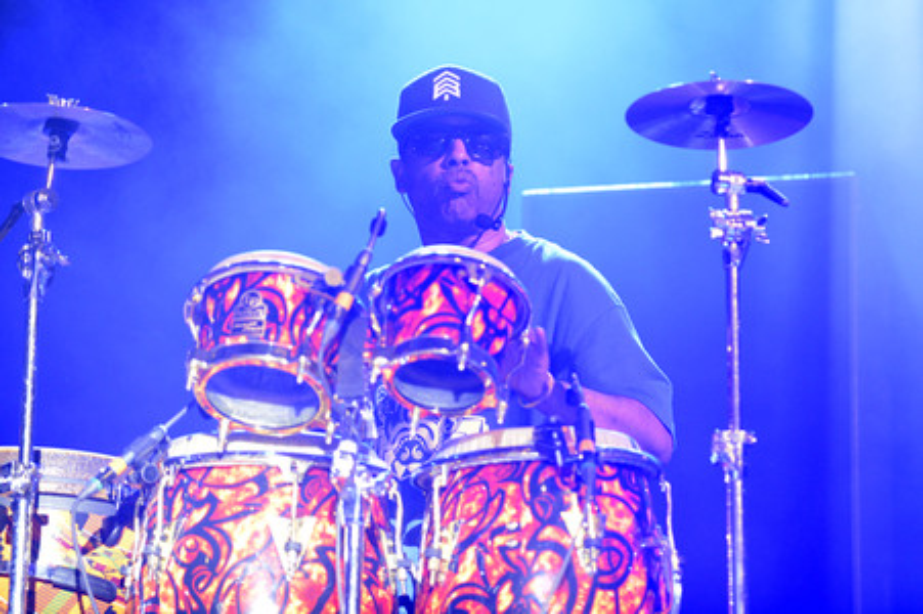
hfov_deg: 14.7
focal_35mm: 140
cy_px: 307
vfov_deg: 9.8
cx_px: 462
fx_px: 3587
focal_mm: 140
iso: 3200
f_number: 2.8
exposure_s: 1/160
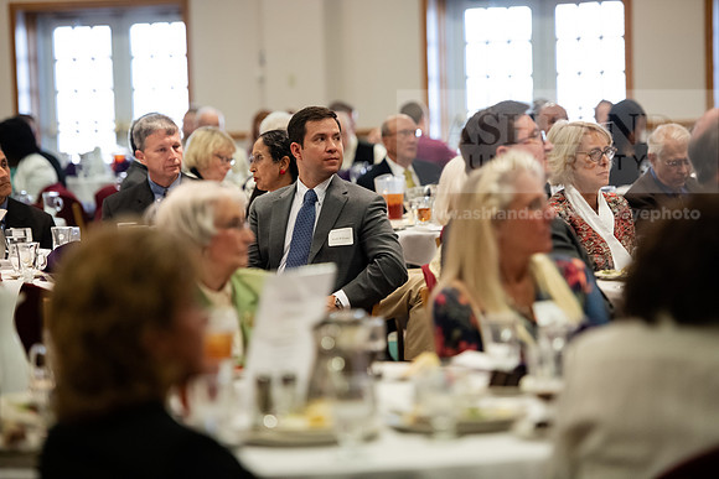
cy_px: 240
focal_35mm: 150
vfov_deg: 9.2
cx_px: 360
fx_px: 2996
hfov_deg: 13.7
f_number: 3.2
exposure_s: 1/200
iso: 2500
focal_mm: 150
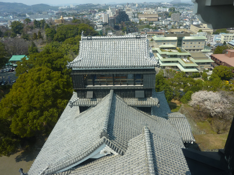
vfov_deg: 54.9
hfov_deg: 69.4
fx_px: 169
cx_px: 117
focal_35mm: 25
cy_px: 88
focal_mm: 4.1
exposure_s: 1/500
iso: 80
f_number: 4
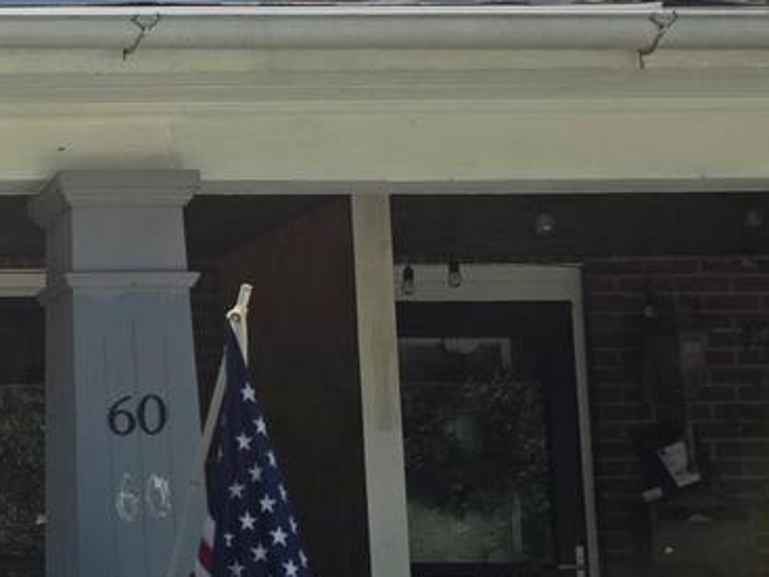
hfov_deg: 18.9
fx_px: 1999
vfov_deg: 16.4
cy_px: 345
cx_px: -412
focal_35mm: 90
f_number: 1.7
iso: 80
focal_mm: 6.3
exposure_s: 1/2745
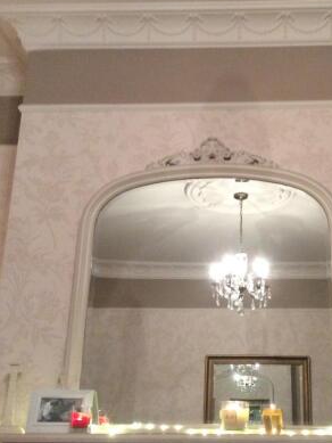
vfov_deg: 39.6
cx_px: 222
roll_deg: +0.6
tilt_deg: +20.1
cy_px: 222
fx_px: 613
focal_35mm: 48
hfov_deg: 30.1
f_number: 2.4
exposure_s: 1/25
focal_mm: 3.3
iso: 200
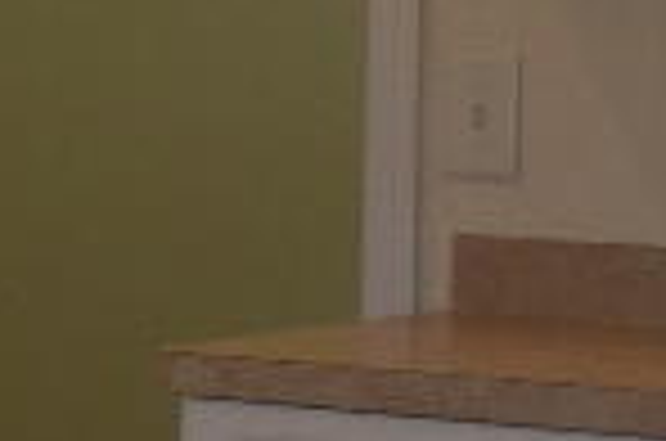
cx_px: -1269
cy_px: 207
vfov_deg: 4.6
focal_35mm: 296
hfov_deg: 6.4
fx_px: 5464
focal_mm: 6.8
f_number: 3.6
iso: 120
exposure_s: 1/45
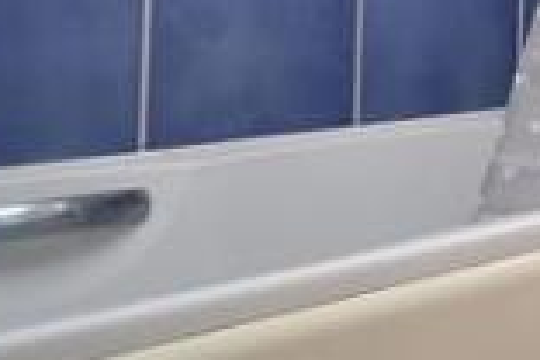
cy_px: -74
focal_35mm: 63
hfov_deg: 18.9
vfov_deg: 20.2
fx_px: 945
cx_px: 1087
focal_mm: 10
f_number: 5.6
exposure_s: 1/160
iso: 100
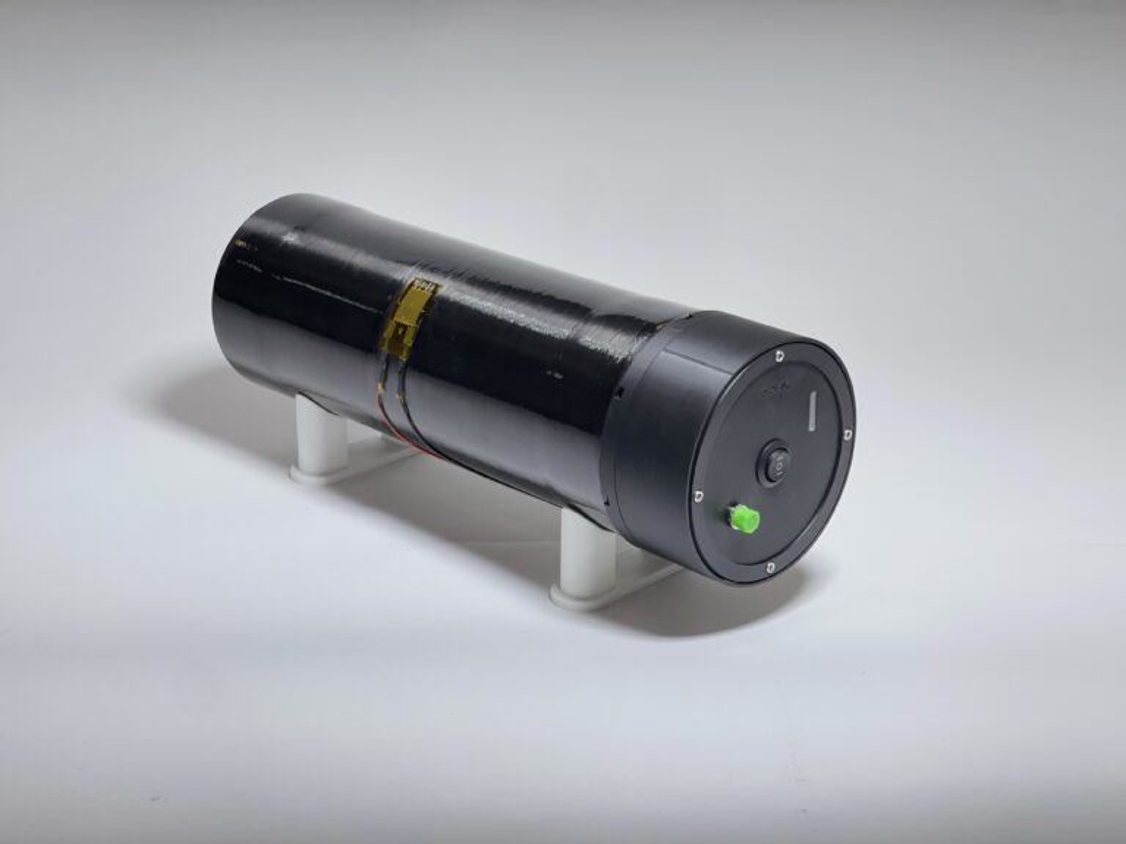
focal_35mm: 64
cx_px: 563
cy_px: 422
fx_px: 2082
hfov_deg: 30.3
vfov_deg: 22.9
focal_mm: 7.5
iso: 25
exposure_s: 1/215
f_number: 2.2
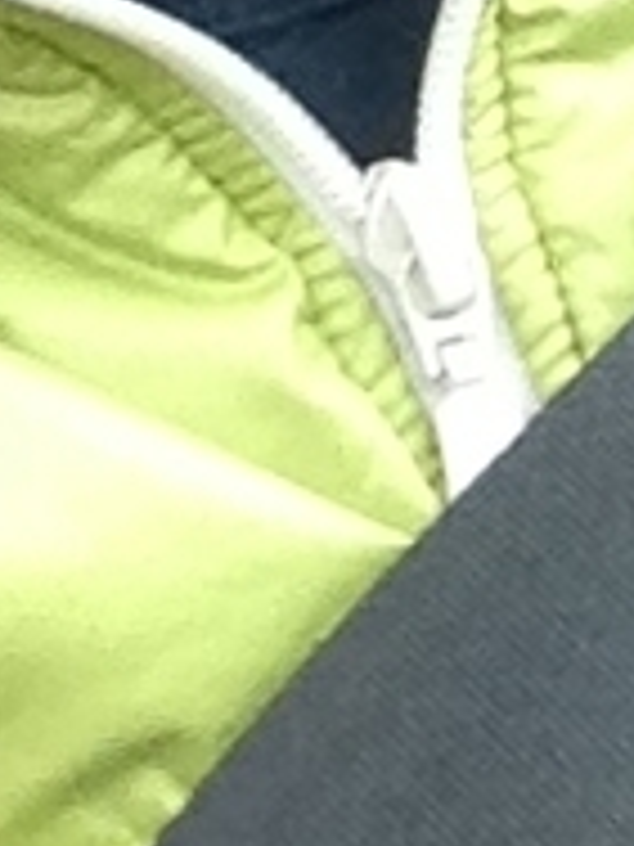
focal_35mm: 224
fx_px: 5470
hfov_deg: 6.3
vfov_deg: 8.3
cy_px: -950
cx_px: -1012
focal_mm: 2.18
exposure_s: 1/30
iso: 125
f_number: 2.4
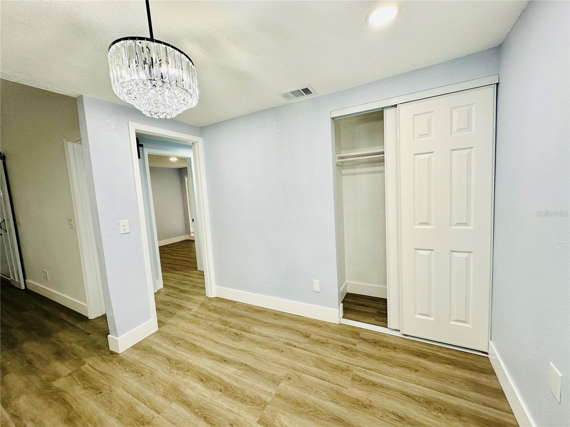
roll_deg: +3.0
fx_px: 231
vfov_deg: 85.7
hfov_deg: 102.1
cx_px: 285
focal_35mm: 14
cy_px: 214
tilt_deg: -5.4
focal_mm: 2.22
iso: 160
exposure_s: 1/120
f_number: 2.2
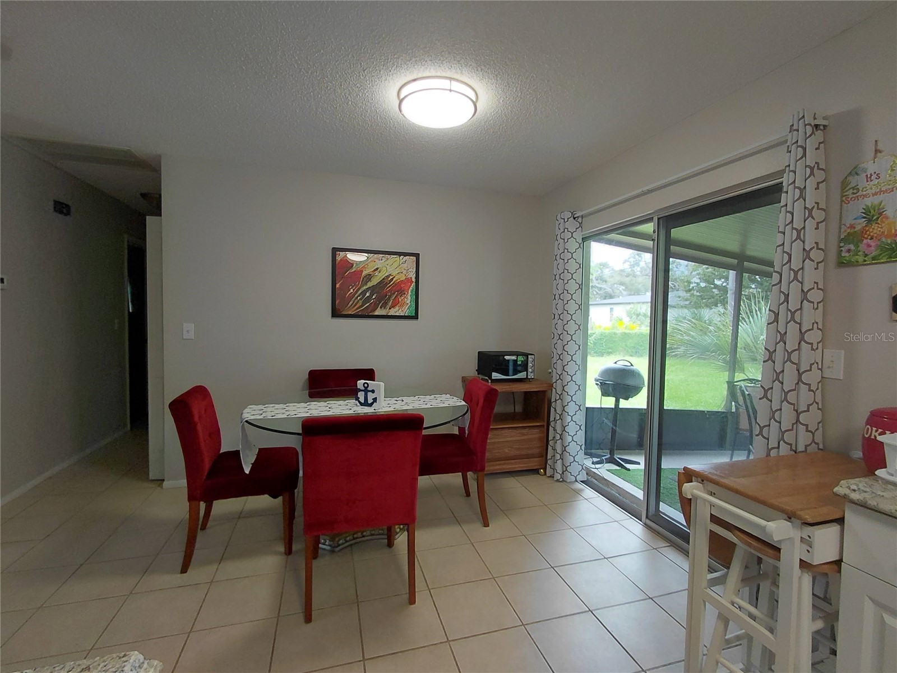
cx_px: 448
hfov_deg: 94.5
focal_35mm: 16
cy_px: 336
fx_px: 415
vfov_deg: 78.1
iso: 80
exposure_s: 1/60
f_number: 2.2
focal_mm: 1.64
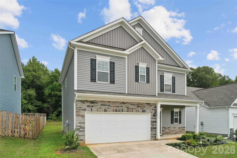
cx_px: 118
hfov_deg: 78.6
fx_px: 145
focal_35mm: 22
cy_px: 79
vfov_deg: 57.2
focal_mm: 8.4
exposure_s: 1/320
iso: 100
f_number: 2.8
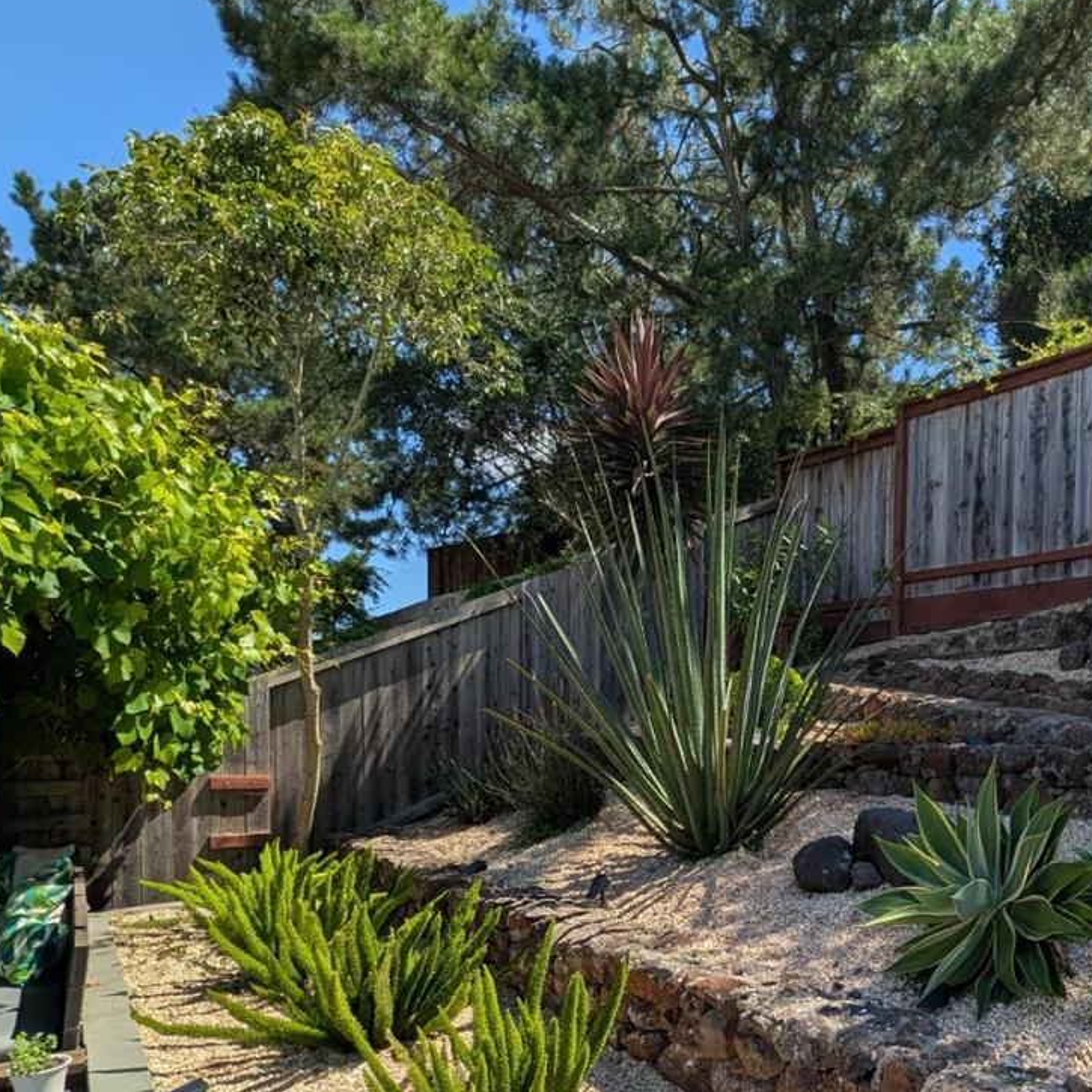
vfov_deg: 68.9
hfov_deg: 66.8
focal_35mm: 21
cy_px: 773
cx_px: 842
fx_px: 749
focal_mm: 2.02
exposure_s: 1/2924
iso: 49
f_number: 1.7
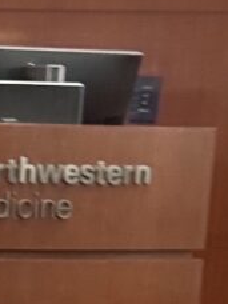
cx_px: -225
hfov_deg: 6.7
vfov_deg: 8.8
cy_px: 551
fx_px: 1897
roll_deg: -2.3
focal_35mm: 216
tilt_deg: -12.6
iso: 640
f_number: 1.78
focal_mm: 6.76
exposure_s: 1/24
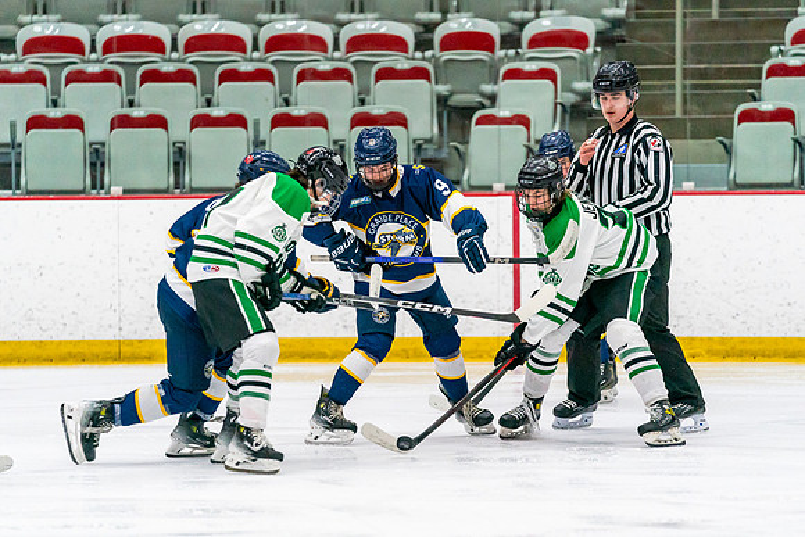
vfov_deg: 5.1
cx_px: 402
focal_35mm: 270
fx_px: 6045
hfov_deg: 7.6
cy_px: 330
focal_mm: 200
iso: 3200
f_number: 2.8
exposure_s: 1/1250
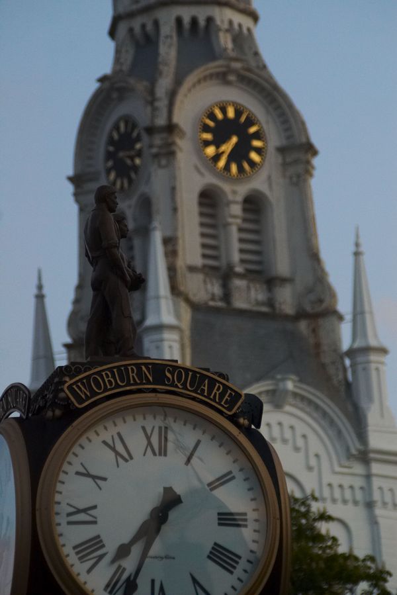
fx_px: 3719
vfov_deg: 9.1
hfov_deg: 6.1
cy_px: 298
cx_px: 198
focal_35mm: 225
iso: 800
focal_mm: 150
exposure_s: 1/1000
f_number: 6.7
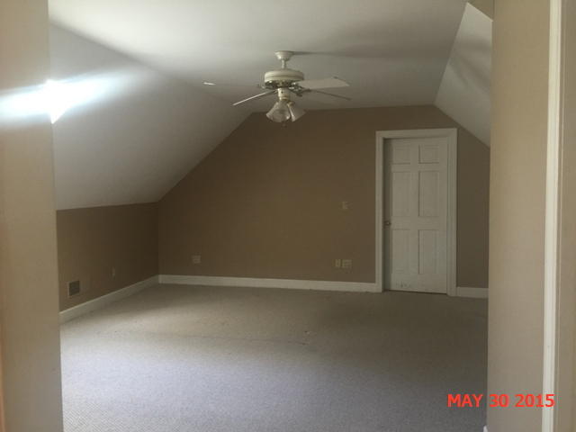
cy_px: 216
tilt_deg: -3.5
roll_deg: -0.2
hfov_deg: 61.7
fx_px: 483
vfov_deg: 48.2
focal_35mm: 29
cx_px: 288
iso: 64
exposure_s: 1/15
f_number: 2.2
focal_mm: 4.15
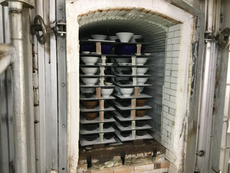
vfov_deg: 45.4
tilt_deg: -9.4
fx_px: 206
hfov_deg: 58.4
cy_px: 86
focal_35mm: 31
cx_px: 115
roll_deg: -1.9
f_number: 2.4
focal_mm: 3.3
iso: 200
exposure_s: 1/30
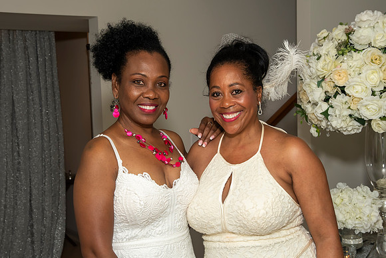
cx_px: 198
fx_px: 621
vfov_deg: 23.4
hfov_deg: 34.5
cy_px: 142
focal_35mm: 58
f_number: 5.6
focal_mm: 32
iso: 400
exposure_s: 1/250
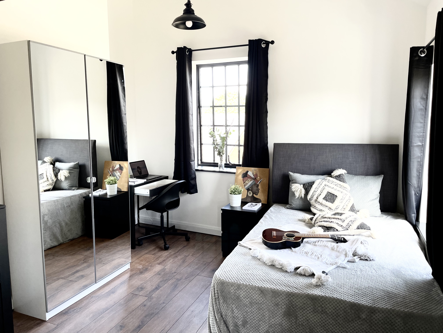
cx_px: 222
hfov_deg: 67.3
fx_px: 333
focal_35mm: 26
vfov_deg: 53.1
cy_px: 166
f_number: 1.6
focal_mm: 4.2
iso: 100
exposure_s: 1/121
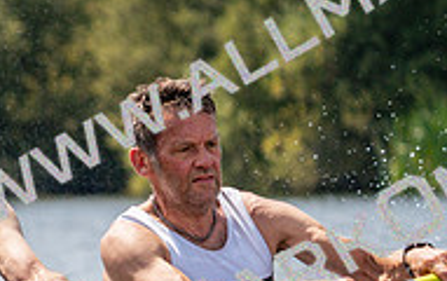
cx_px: -204
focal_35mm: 618
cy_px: 261
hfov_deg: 3.4
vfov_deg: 2.1
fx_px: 7540
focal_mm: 200
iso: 200
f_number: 5.6
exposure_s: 1/1600
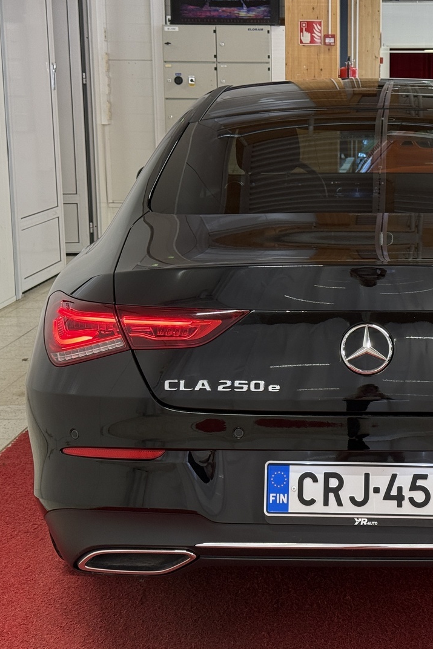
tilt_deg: -10.6
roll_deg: -0.1
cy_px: 325
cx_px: 362
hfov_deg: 20.0
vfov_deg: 30.1
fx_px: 1209
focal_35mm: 67
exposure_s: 1/60
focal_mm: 6.76
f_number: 1.78
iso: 80
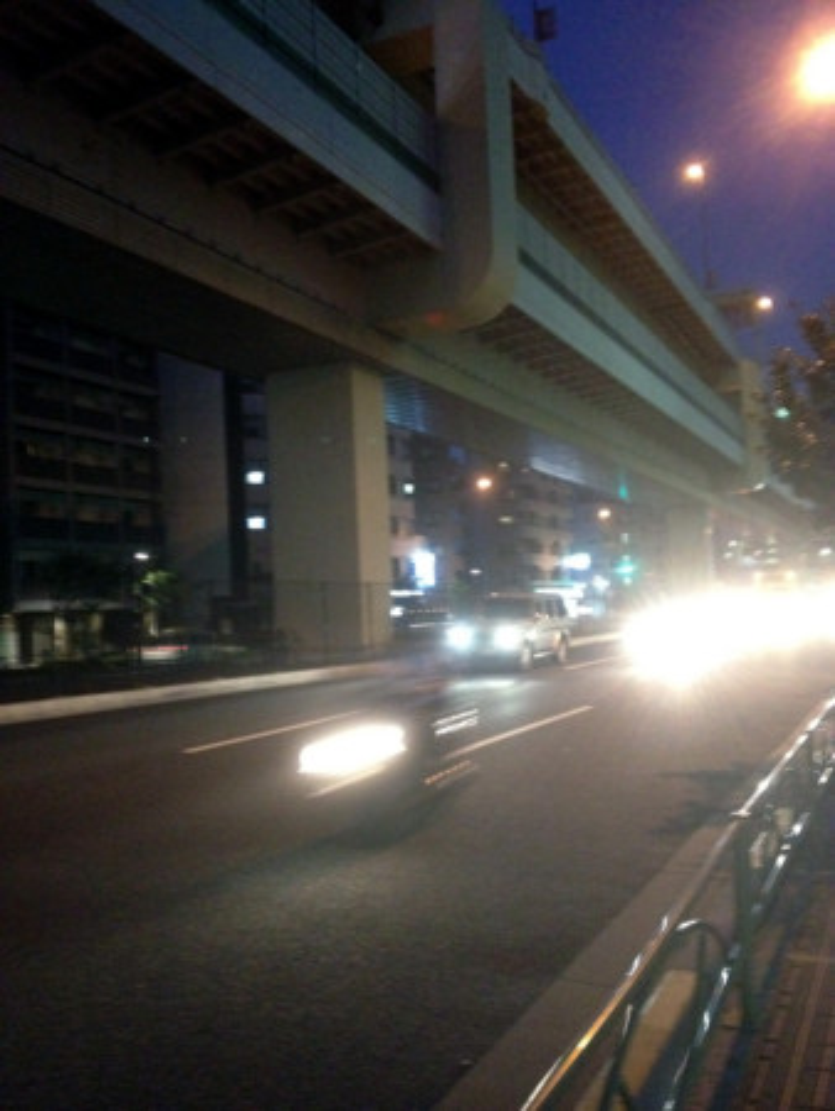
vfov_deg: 52.6
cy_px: 556
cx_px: 418
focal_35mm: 35
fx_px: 1125
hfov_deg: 40.7
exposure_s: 1/15
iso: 800
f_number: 2.4
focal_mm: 4.28
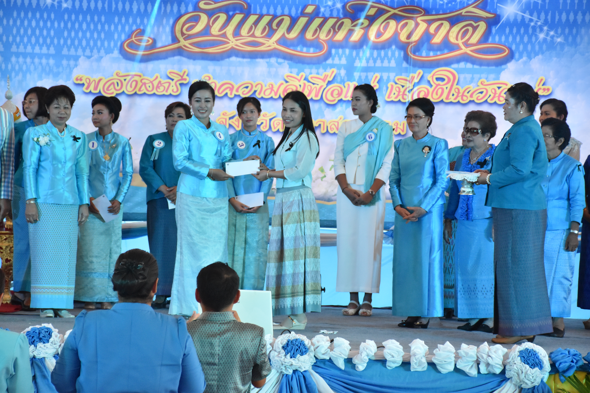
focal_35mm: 120
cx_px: 295
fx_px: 1967
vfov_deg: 11.4
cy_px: 196
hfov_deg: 17.1
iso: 2000
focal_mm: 80
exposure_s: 1/640
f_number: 5.3
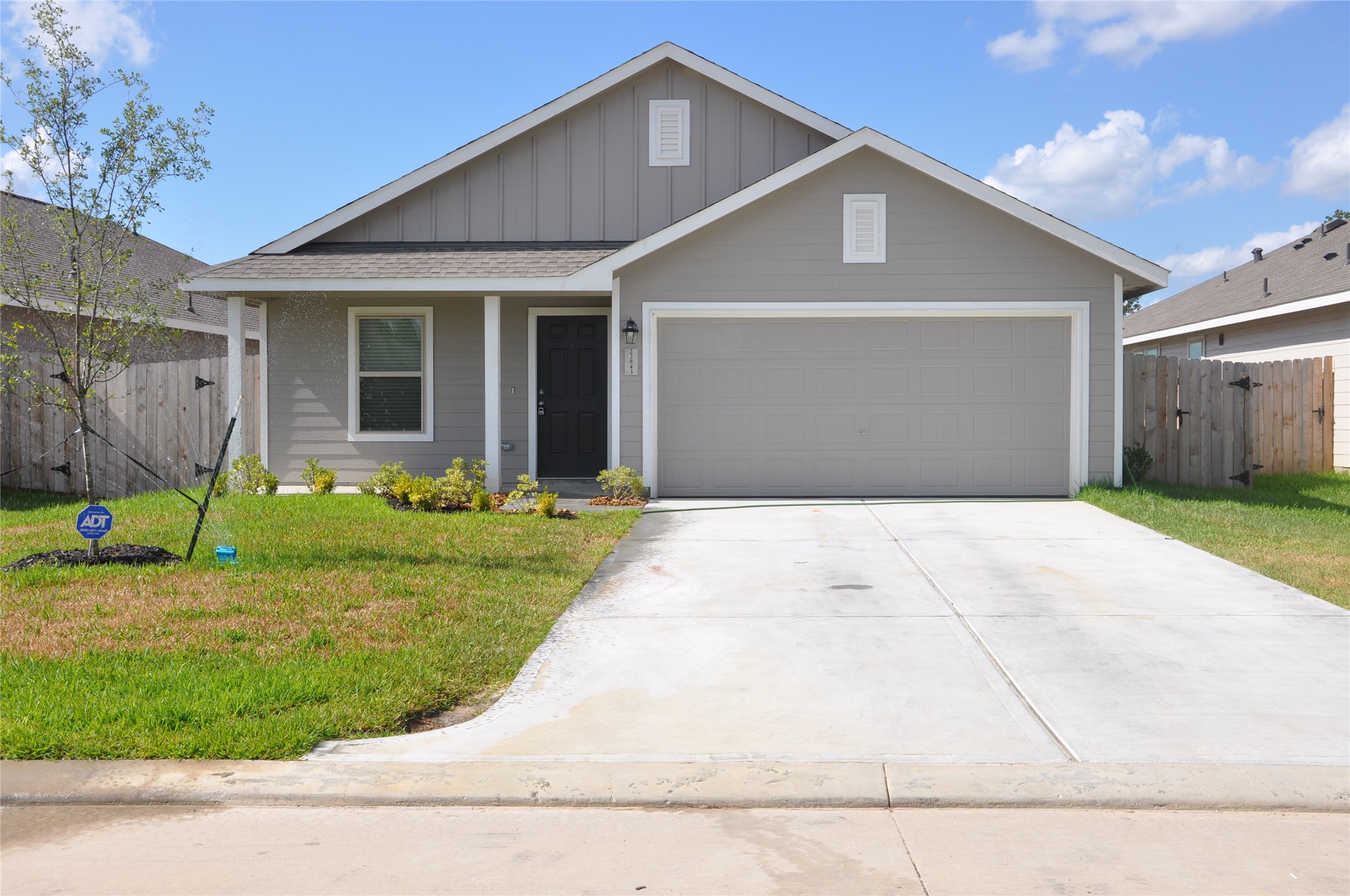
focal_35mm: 39
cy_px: 448
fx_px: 1461
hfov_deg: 49.6
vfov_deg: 34.1
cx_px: 675
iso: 200
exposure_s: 1/400
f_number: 9
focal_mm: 26
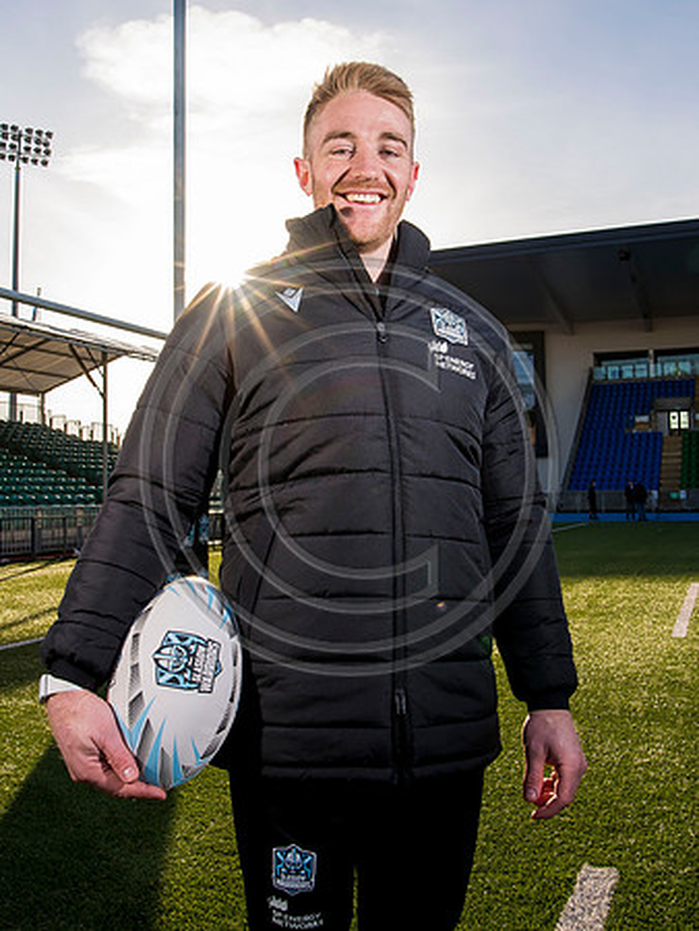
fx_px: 878
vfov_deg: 55.7
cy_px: 412
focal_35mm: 33
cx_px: 321
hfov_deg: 43.4
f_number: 9
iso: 250
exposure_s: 1/250
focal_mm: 20
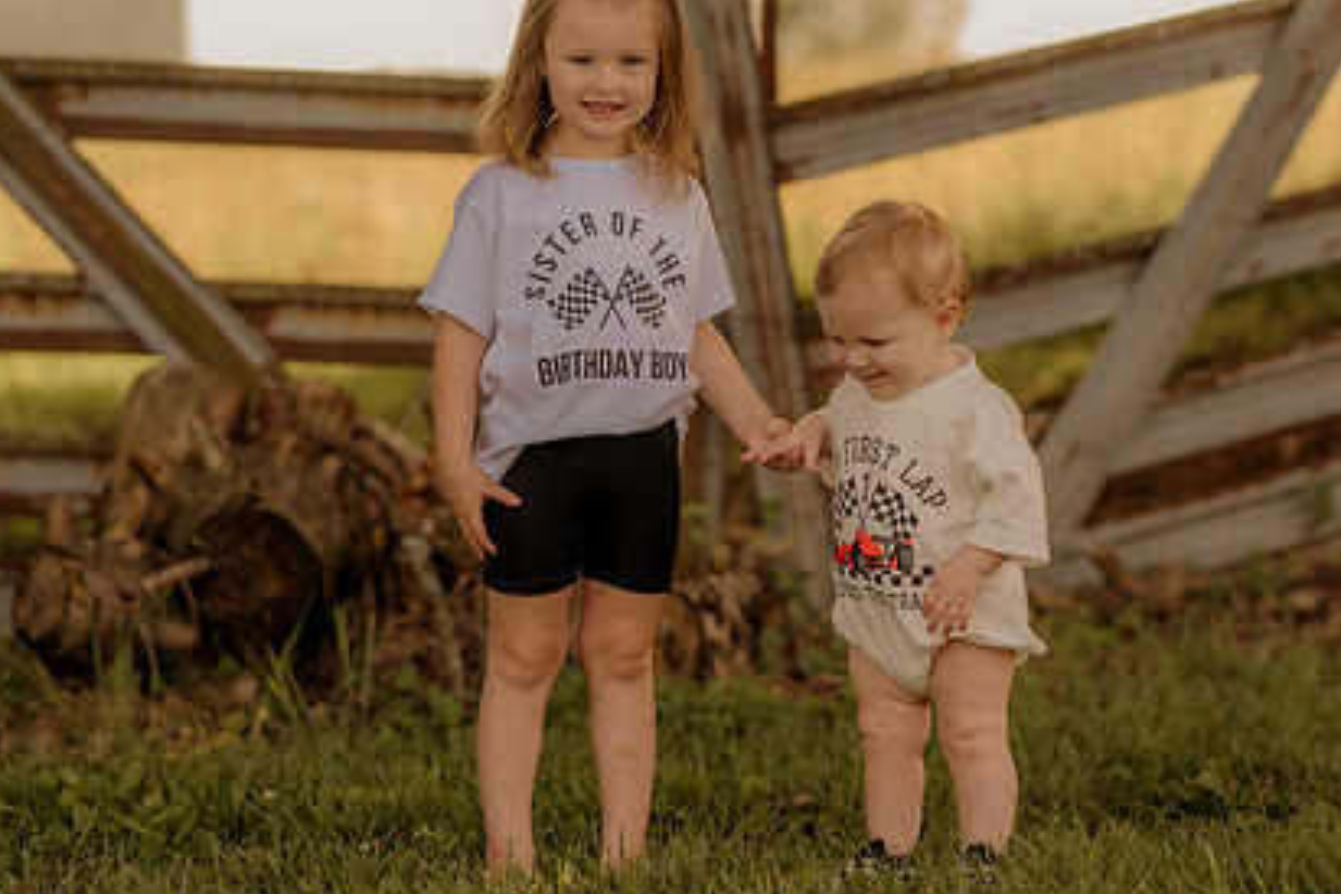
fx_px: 4991
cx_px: 706
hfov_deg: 15.3
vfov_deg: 10.2
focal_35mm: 134
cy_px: 462
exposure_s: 1/1250
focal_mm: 85
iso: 250
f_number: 2
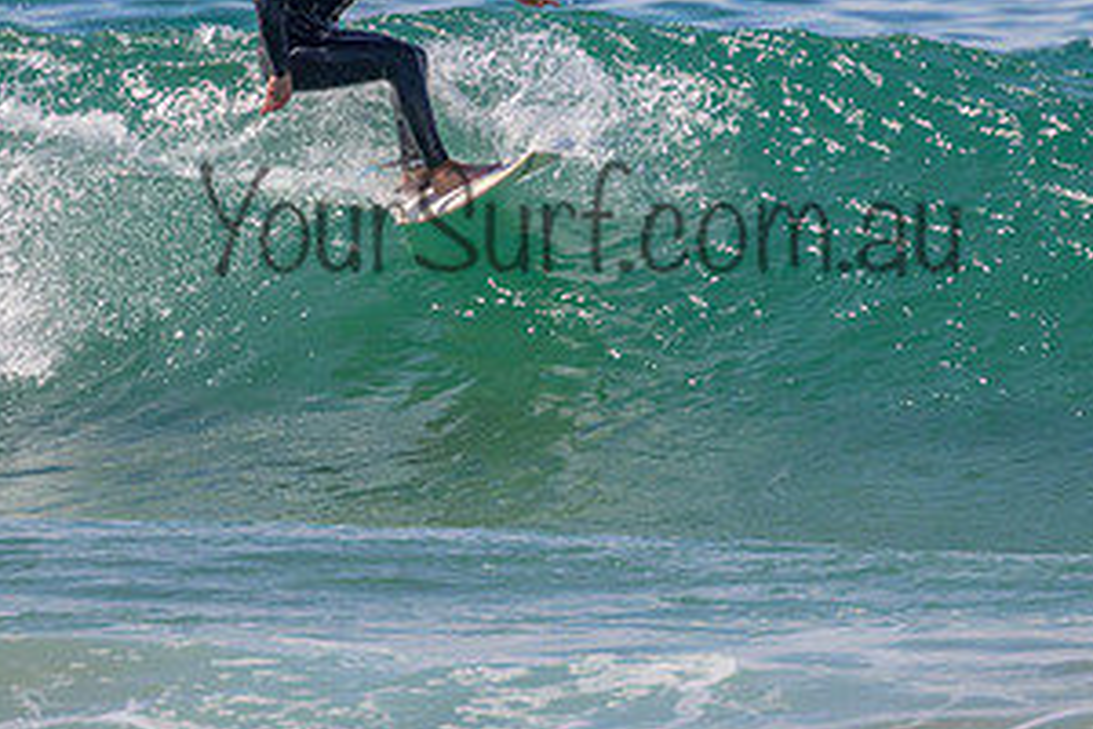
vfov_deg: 0.9
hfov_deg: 1.3
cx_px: 576
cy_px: 188
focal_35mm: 1548
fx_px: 46995
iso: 1250
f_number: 11
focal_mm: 800
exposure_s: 1/2000
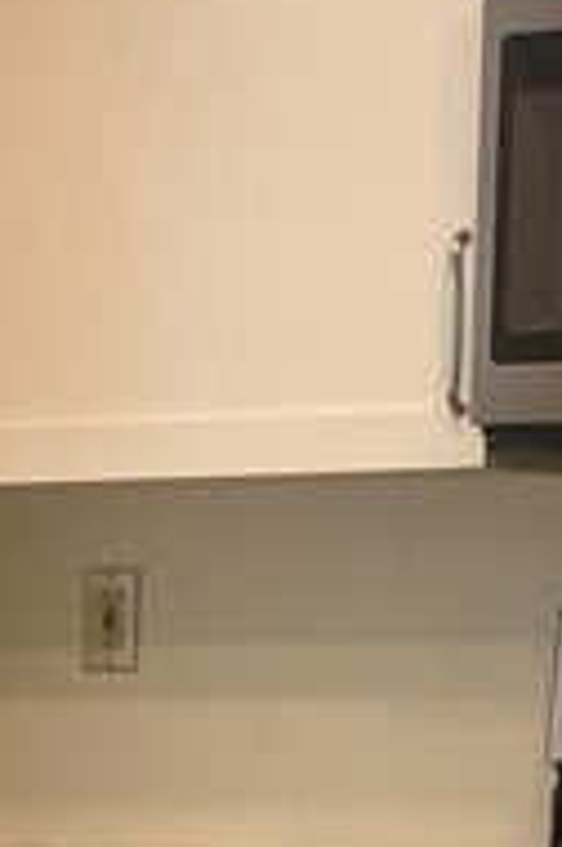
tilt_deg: -17.2
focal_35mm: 146
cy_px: 1716
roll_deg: +1.1
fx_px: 3431
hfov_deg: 9.3
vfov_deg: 12.4
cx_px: -76
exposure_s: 1/120
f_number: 1.8
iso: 125
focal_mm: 4.25
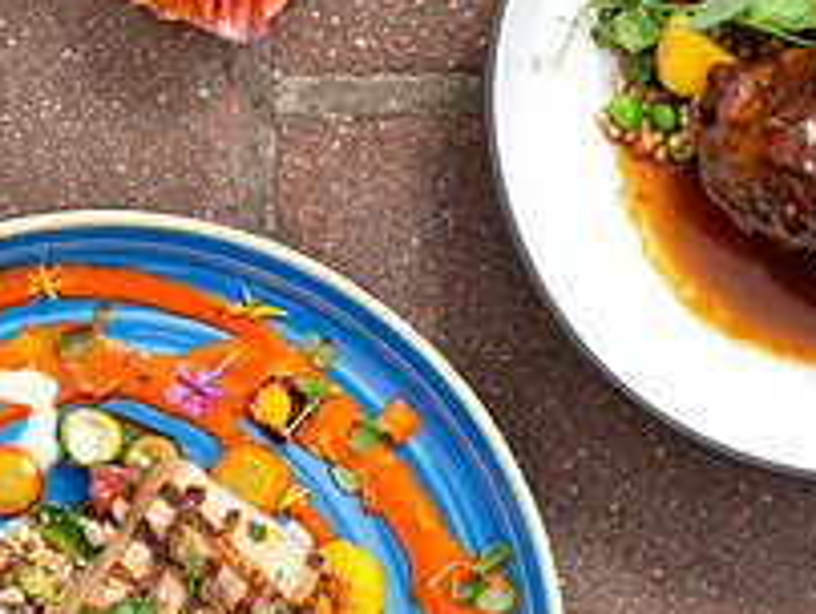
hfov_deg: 13.4
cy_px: 253
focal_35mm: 145
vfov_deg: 10.3
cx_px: 8
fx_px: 3422
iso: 200
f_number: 7.1
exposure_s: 1/200
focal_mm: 50
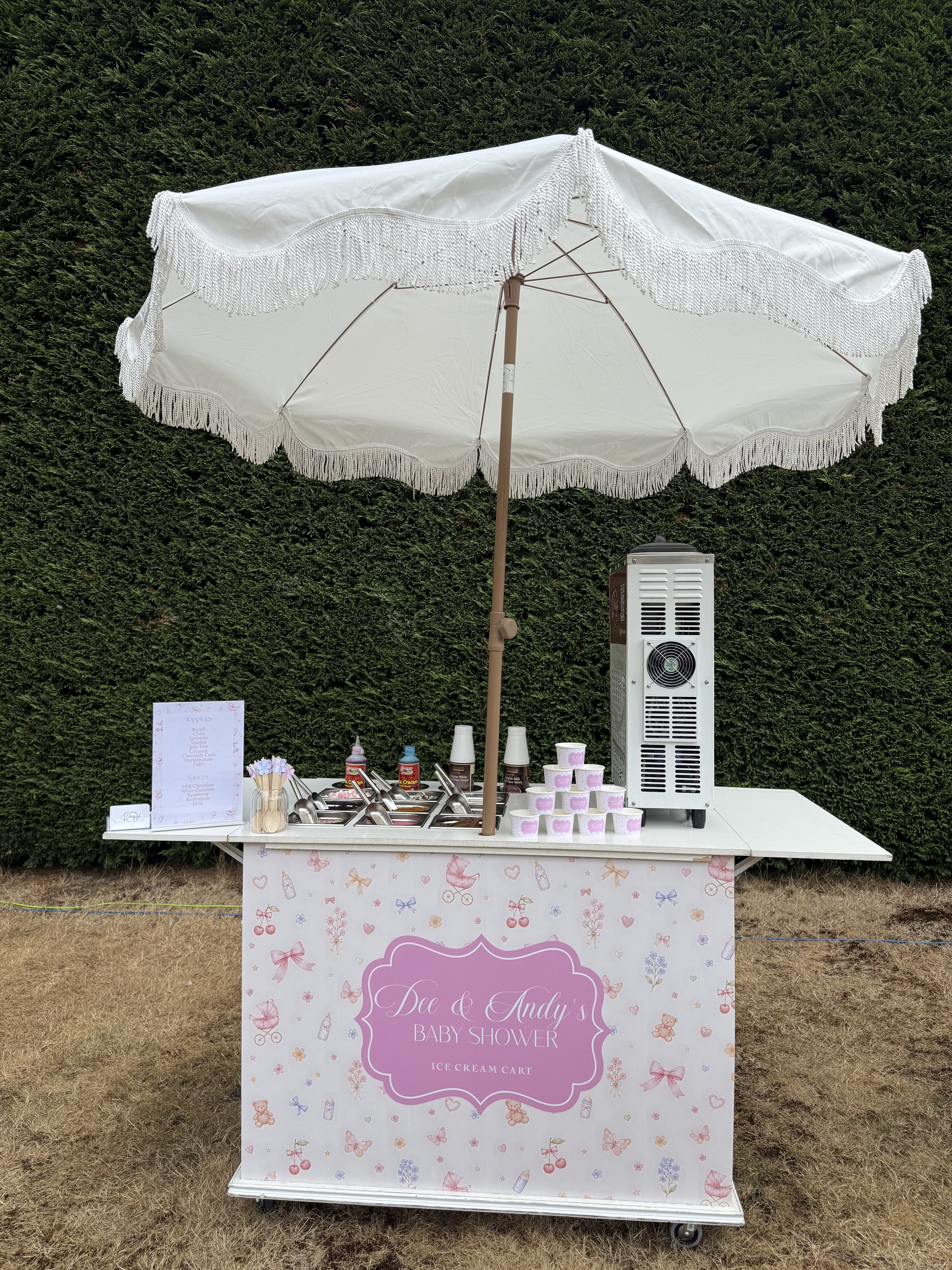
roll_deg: +1.1
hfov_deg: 56.8
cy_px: 635
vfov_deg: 71.6
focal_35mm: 24
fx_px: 880
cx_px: 476
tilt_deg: +0.0
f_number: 1.78
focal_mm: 6.76
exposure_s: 1/2169
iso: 80
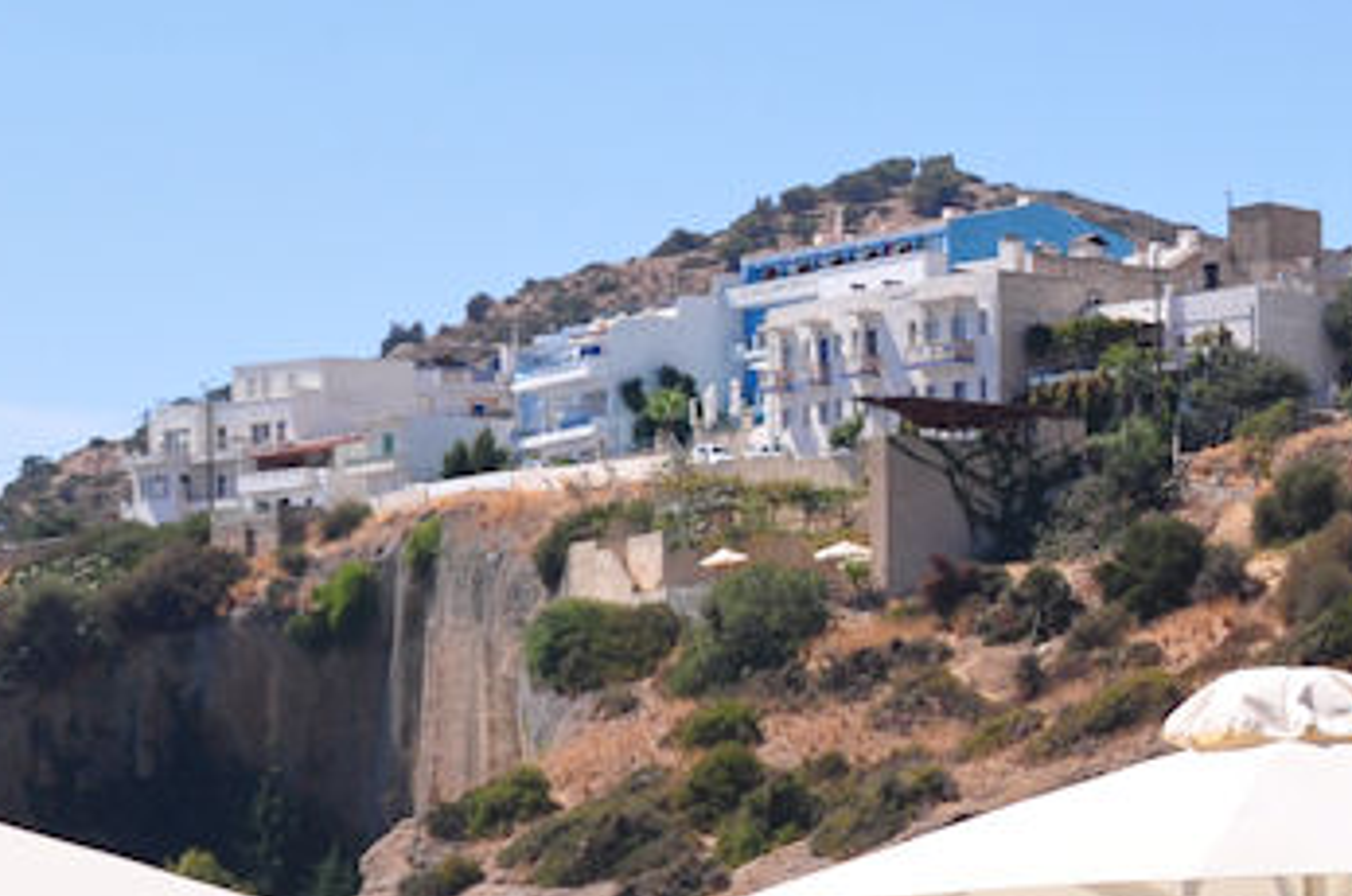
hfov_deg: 12.1
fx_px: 6223
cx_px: 1597
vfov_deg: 8.2
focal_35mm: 166
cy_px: 859
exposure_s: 1/500
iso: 200
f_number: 9
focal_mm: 32
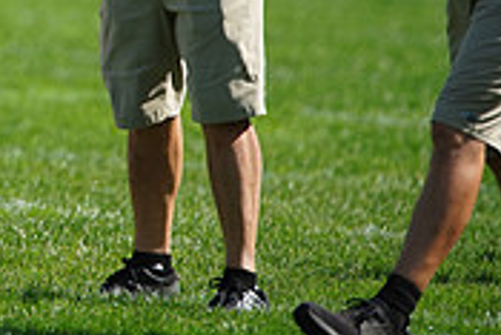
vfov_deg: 1.4
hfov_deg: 2.1
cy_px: -136
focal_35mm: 994
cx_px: -269
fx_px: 13844
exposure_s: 1/4000
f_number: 2.8
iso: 400
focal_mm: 300
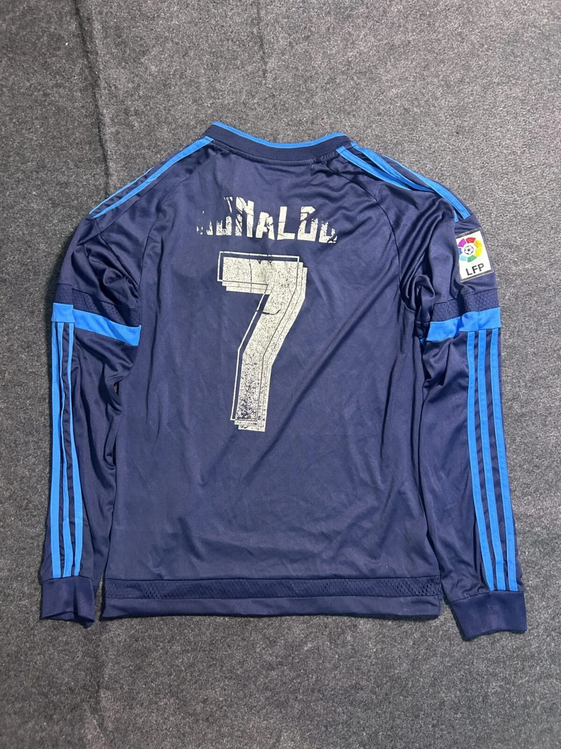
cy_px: 374
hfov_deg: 53.1
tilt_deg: -65.4
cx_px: 280
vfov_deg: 67.3
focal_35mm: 26
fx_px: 562
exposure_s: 1/50
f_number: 1.5
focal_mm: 5.7
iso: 400
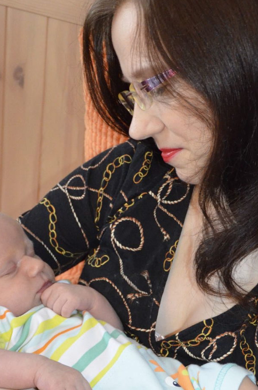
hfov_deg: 16.6
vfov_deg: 24.5
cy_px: 294
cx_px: 135
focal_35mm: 82
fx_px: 887
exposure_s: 1/60
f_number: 4
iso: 3200
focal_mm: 25
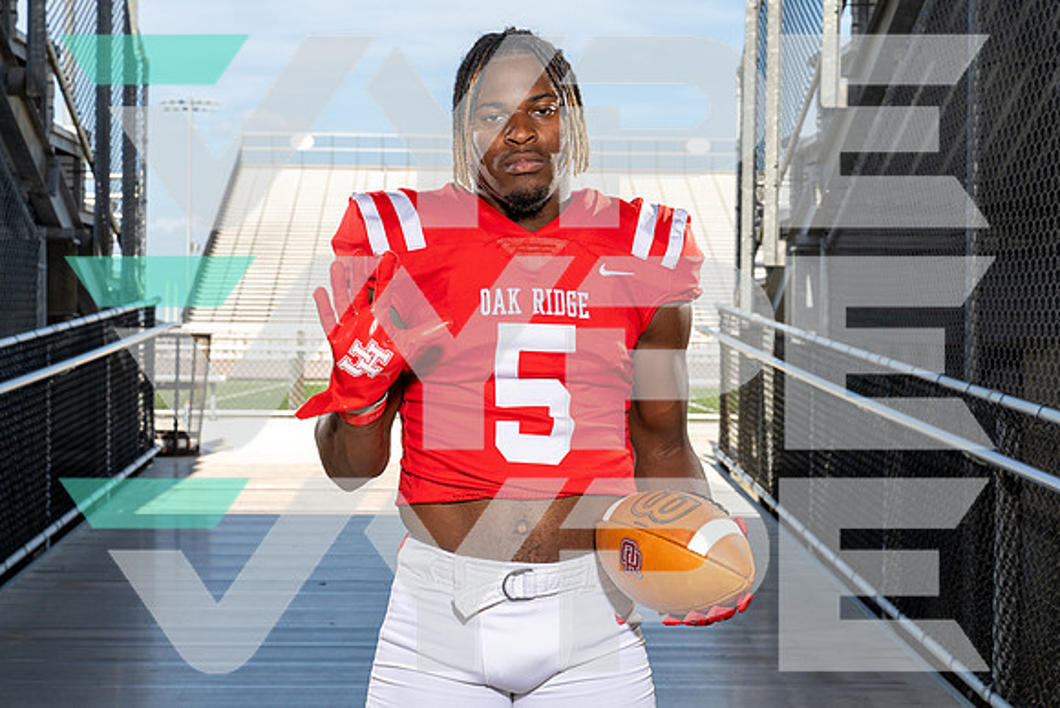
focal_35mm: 62
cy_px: 354
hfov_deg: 32.4
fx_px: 1826
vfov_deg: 21.9
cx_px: 530
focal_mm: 62
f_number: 8
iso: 160
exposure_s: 1/250
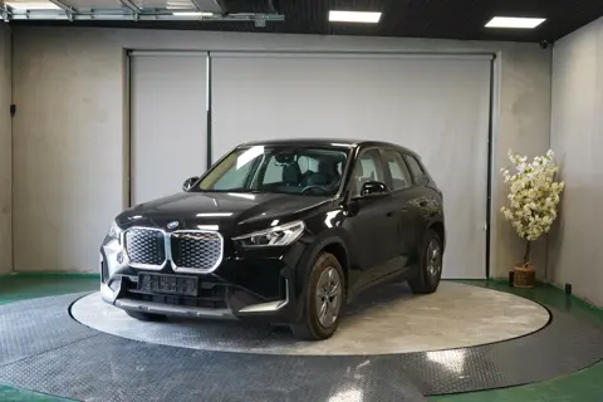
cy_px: 201
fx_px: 804
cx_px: 302
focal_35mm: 48
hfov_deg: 41.1
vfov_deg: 28.1
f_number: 4.5
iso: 2000
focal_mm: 48
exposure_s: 1/160
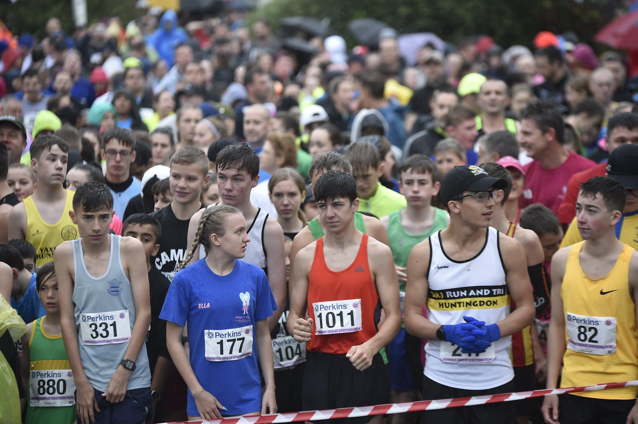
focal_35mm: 160
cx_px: 319
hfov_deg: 12.9
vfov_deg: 8.6
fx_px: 2833
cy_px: 212
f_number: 3.2
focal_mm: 160
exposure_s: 1/500
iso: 1600
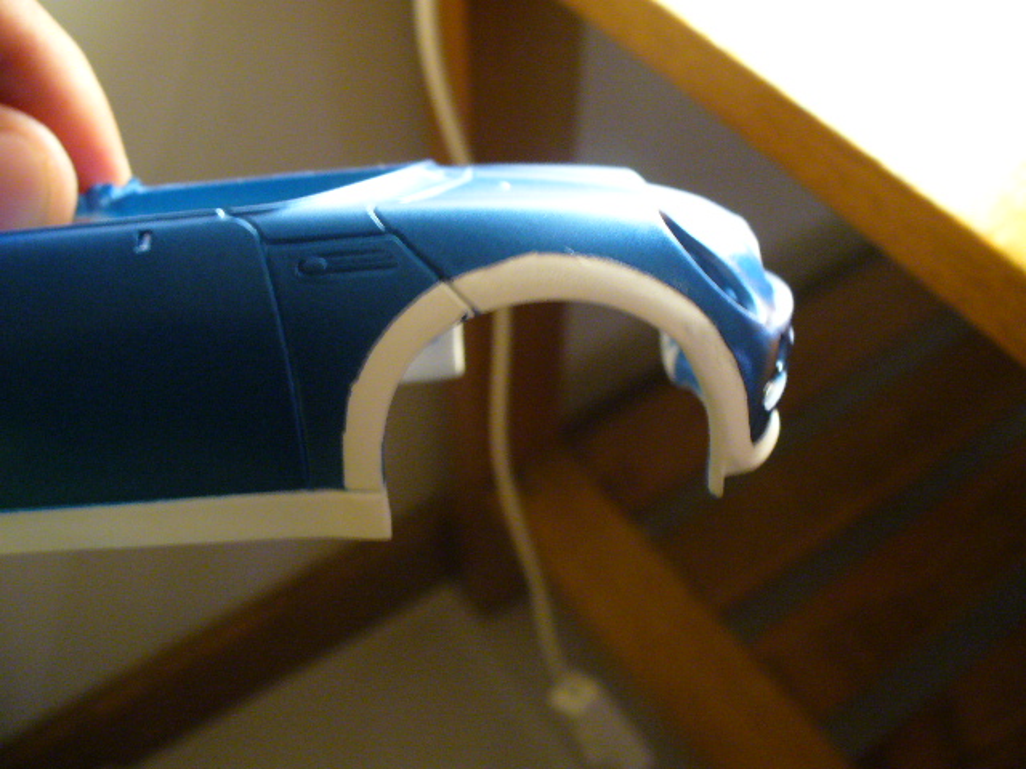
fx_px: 1097
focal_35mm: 37
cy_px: 384
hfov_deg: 50.1
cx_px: 513
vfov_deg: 38.7
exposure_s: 1/8
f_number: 2.8
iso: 200
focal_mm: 6.1
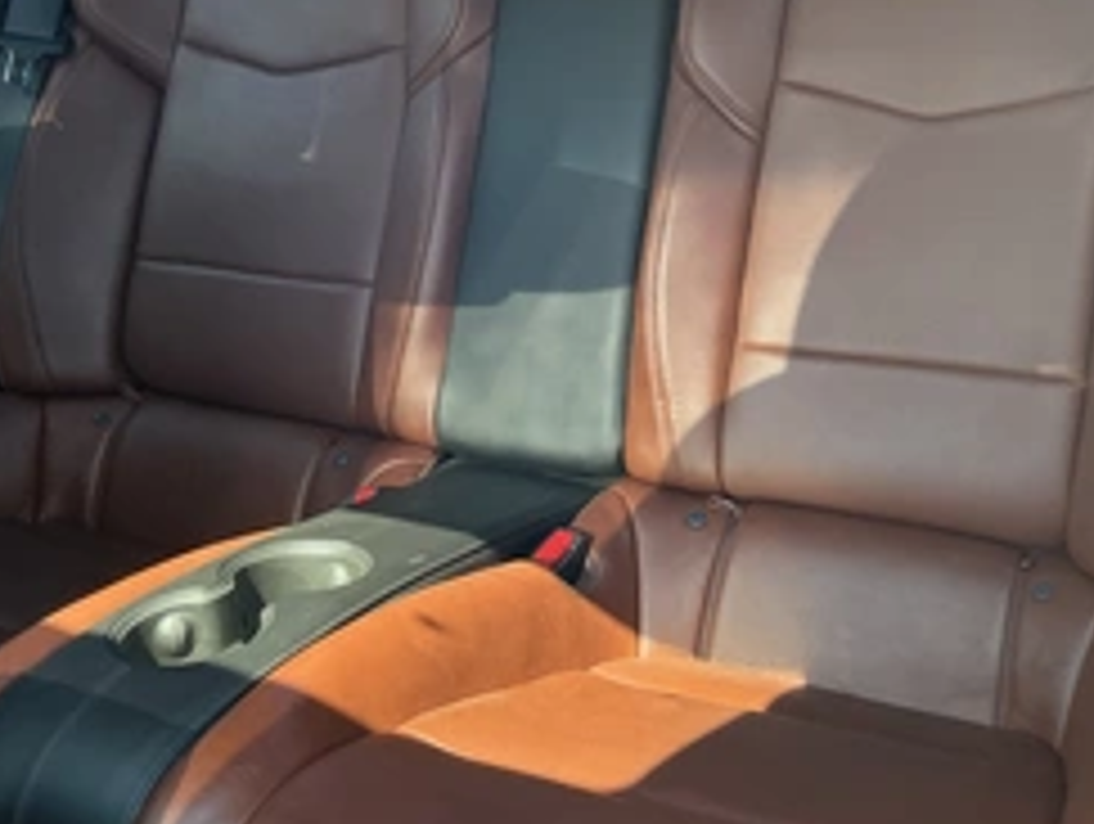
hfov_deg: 40.8
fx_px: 1456
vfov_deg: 30.9
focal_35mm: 46
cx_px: 707
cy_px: 180
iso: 64
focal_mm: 3
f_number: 1.8
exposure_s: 1/90
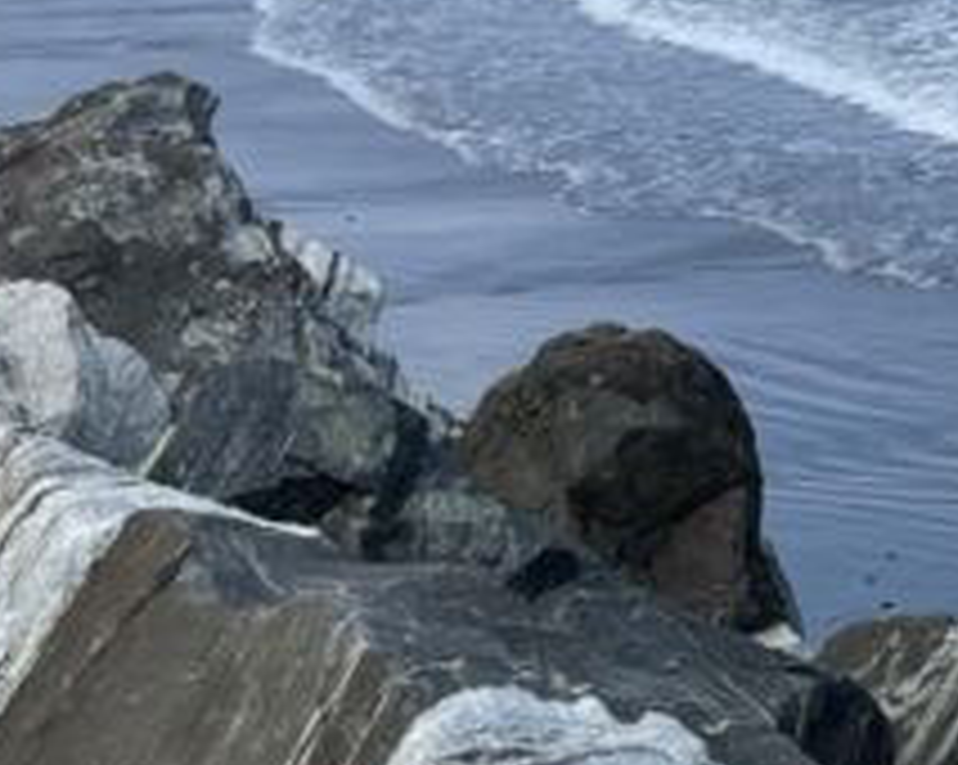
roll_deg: +0.1
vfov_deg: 12.4
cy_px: -68
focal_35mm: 122
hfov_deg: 13.8
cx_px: 1808
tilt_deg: -5.4
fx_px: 3456
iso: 32
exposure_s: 1/4202
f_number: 1.6
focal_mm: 5.1
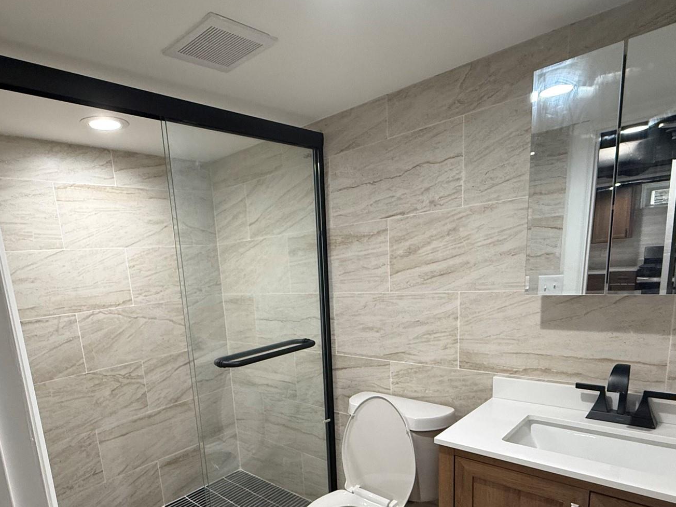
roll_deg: +2.5
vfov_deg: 58.9
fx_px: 430
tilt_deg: -13.0
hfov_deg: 75.8
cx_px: 281
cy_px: 359
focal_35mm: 22
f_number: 2.2
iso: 250
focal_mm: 2.22
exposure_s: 1/120
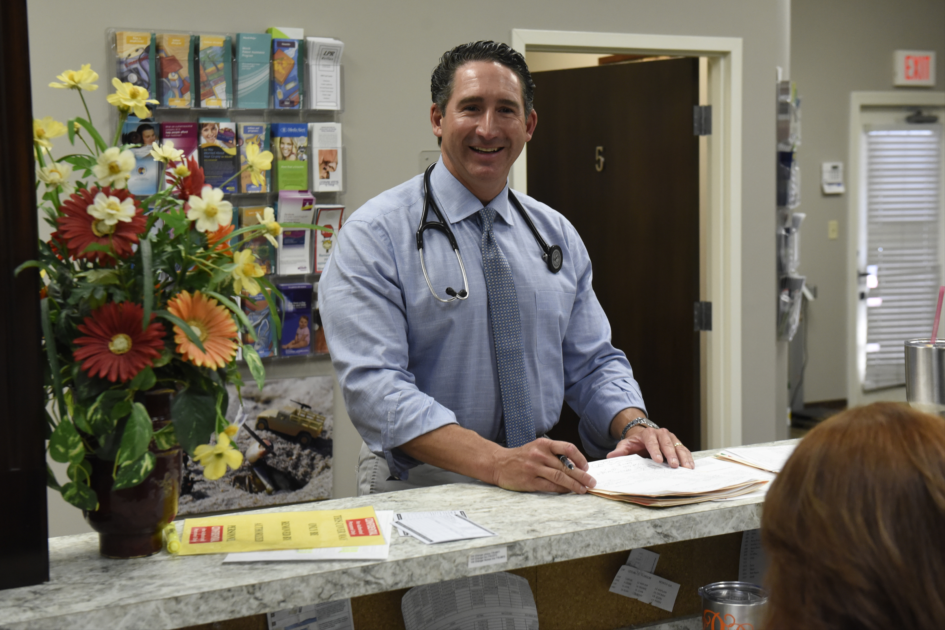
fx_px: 1444
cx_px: 472
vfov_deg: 24.6
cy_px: 315
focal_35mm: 55
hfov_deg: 36.2
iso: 3200
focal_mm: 55
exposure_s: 1/250
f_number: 5.6
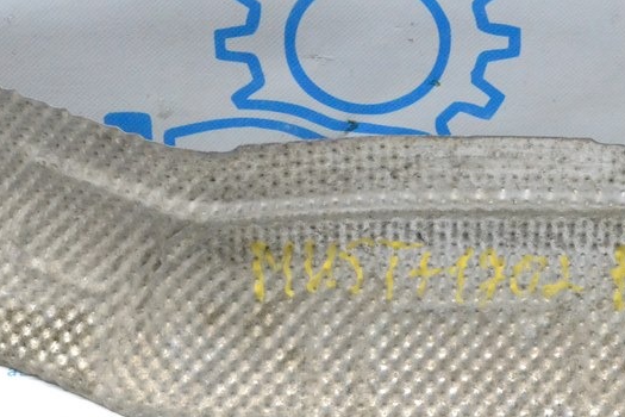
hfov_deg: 17.4
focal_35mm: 117
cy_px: 177
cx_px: 431
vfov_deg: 11.7
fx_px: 2031
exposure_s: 1/160
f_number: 9
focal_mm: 40
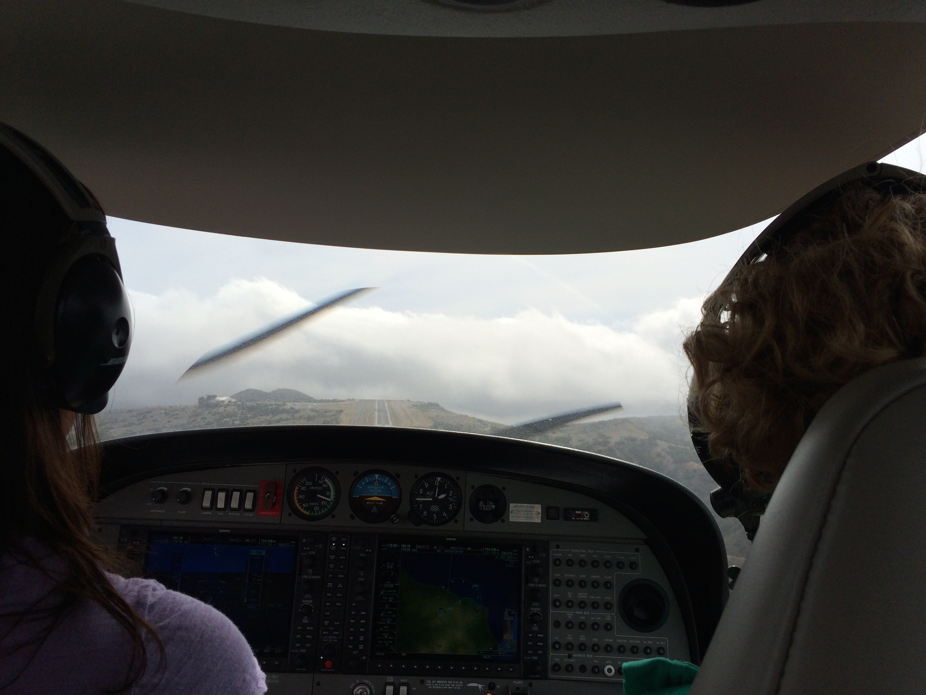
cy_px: 348
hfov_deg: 60.0
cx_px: 463
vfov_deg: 46.8
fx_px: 803
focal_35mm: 30
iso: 40
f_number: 2.2
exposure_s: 1/2933
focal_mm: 4.12
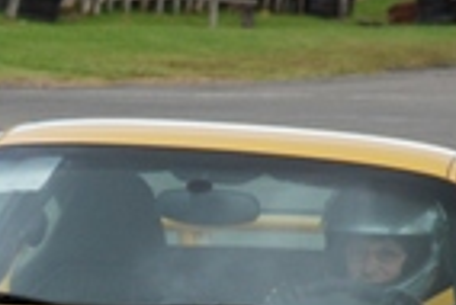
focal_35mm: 712
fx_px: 9031
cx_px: -3
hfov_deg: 2.9
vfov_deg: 1.9
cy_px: 360
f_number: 5.6
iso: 400
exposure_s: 1/500
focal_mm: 105
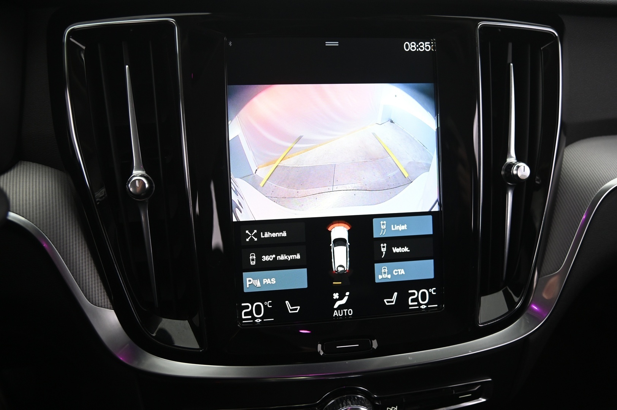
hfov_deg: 58.8
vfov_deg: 41.1
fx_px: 548
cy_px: 205
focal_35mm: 32
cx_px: 308
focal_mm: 32
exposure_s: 1/25
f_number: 4
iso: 2000
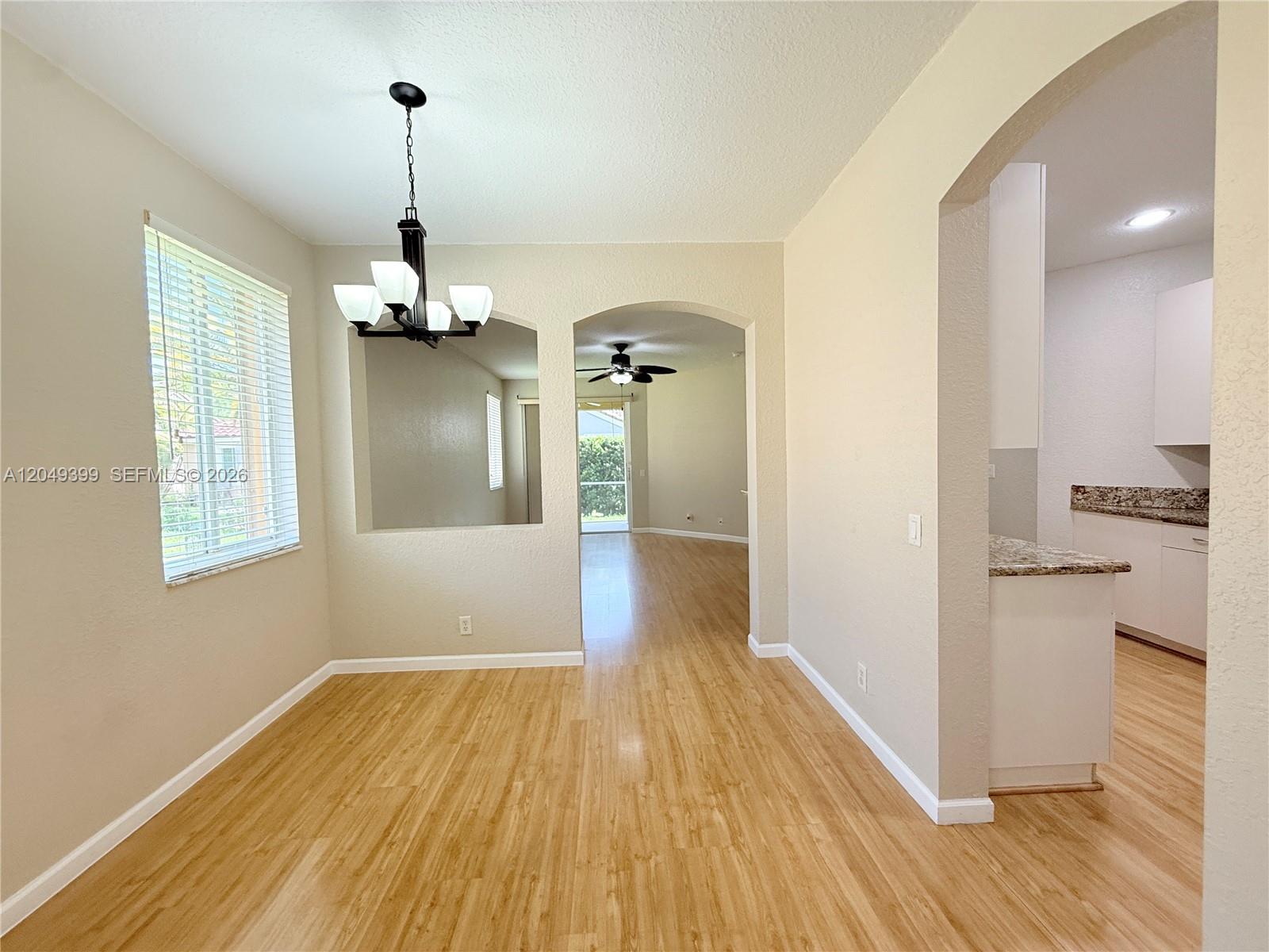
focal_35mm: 14
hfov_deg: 102.1
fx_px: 513
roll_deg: -0.2
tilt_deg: +0.3
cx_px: 634
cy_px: 476
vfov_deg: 85.7
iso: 125
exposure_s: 1/120
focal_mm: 2.22
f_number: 2.2
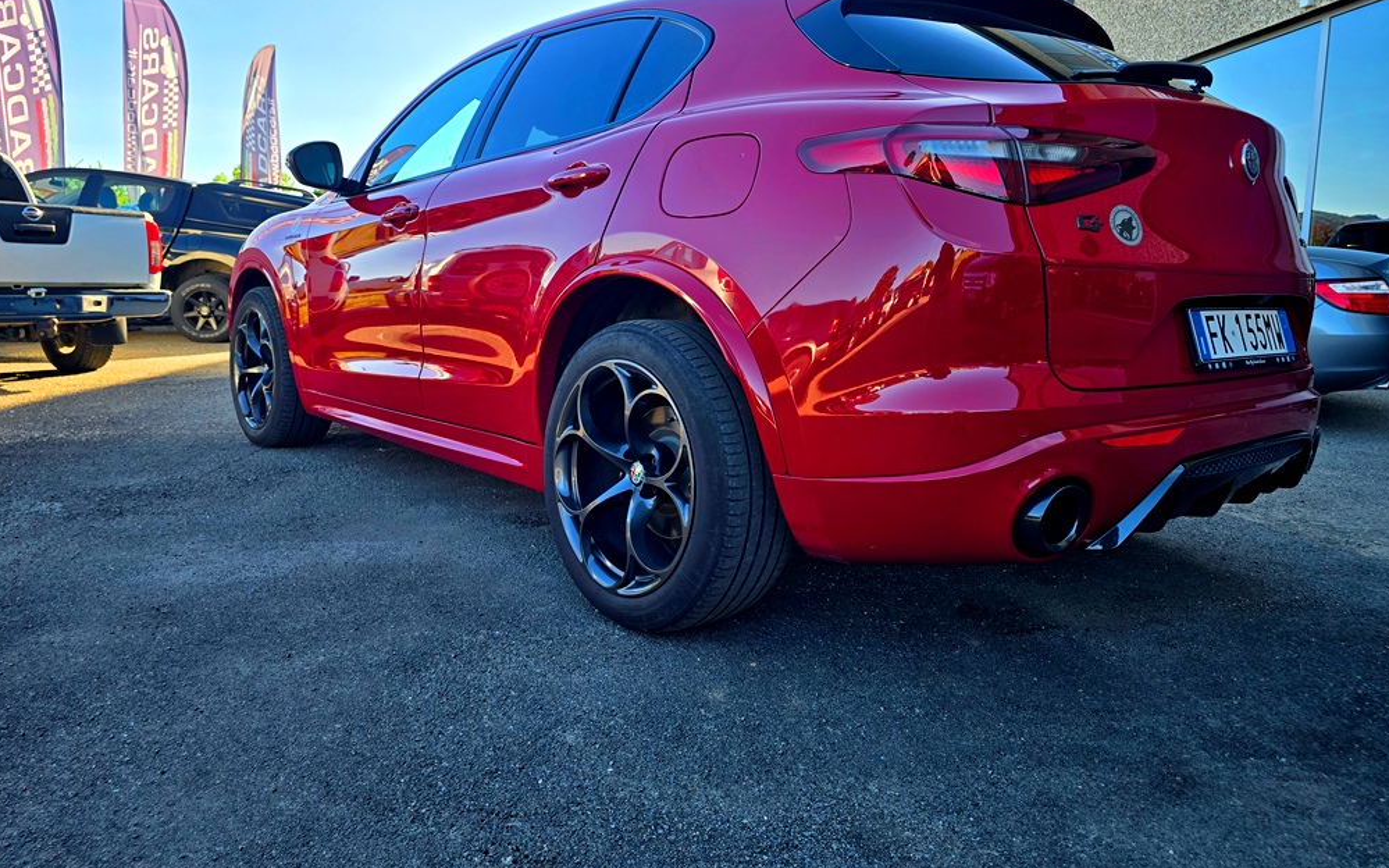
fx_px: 946
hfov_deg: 72.6
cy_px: 385
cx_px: 706
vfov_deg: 49.2
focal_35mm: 25
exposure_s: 1/237
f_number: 1.7
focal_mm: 6.3
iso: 12
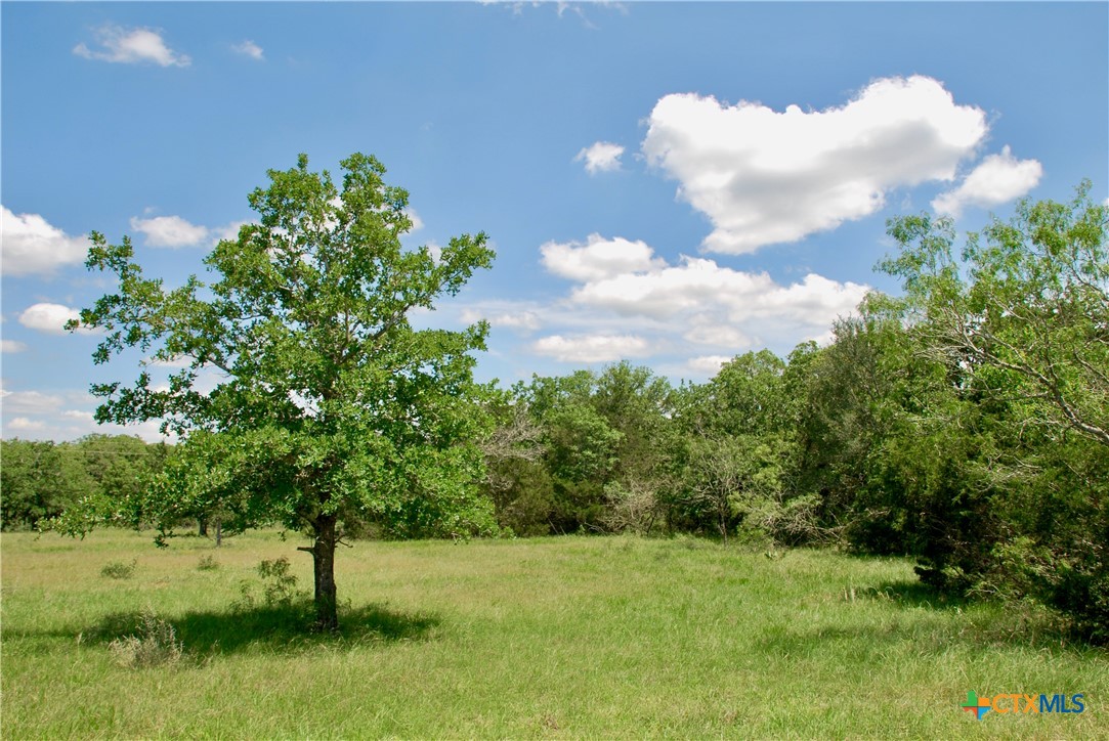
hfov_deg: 67.3
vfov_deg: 48.0
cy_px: 370
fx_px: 832
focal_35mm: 27
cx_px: 554
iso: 100
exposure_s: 1/200
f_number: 8
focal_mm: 18
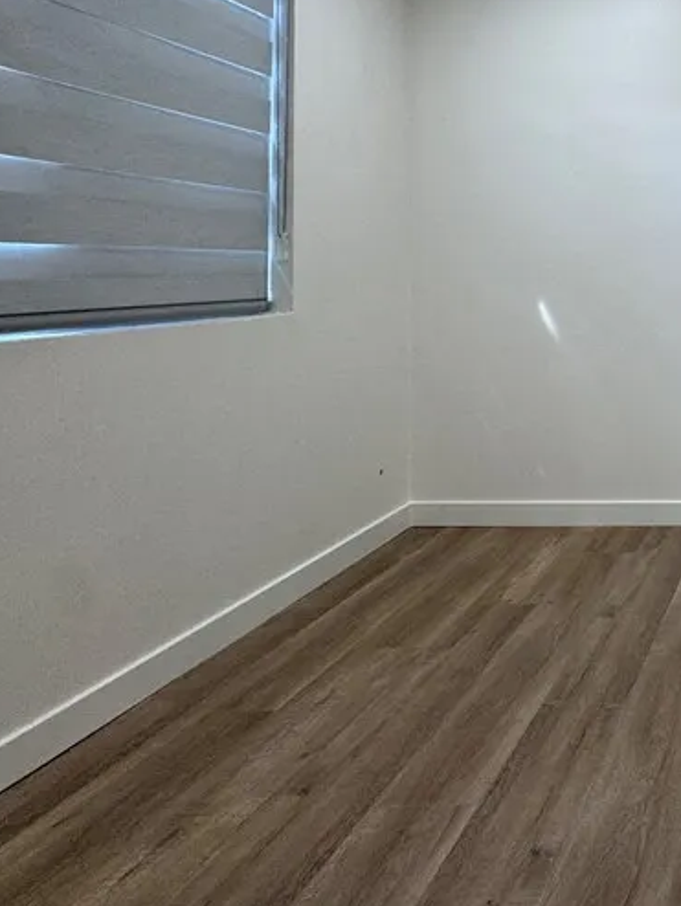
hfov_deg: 36.4
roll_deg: -0.4
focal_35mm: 29
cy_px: 255
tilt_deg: -0.3
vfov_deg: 59.2
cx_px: 832
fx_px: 760
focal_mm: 2.22
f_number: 2.2
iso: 160
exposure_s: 1/120
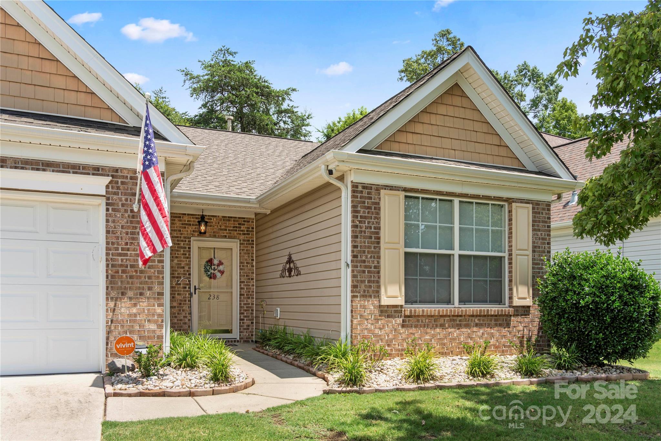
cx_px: 330
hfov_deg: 65.5
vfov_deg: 46.4
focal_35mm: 28
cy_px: 220
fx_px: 514
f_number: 9
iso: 100
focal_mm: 28
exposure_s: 1/125
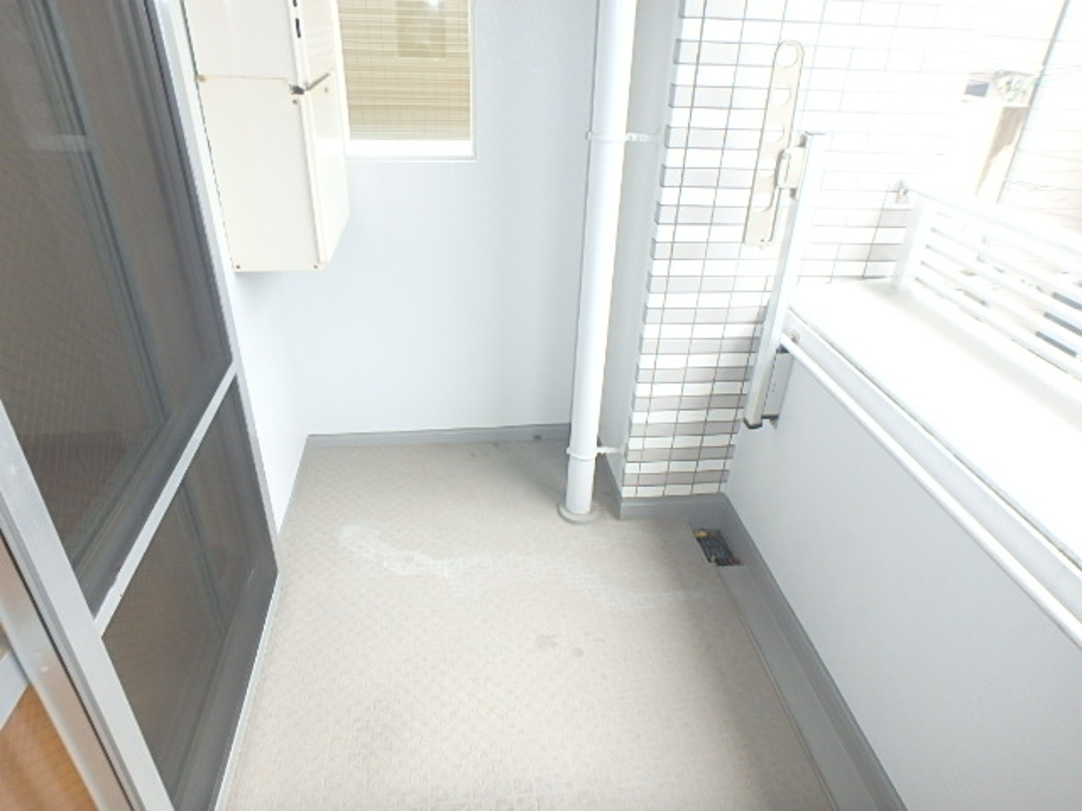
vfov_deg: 63.4
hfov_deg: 79.0
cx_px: 541
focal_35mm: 21
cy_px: 406
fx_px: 656
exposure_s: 1/50
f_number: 3.5
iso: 200
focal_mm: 3.7
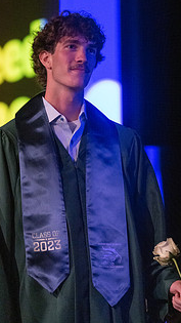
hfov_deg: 4.9
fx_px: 2135
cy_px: 94
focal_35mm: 250
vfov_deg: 8.6
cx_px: 73
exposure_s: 1/1000
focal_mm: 167
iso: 16000
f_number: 2.8
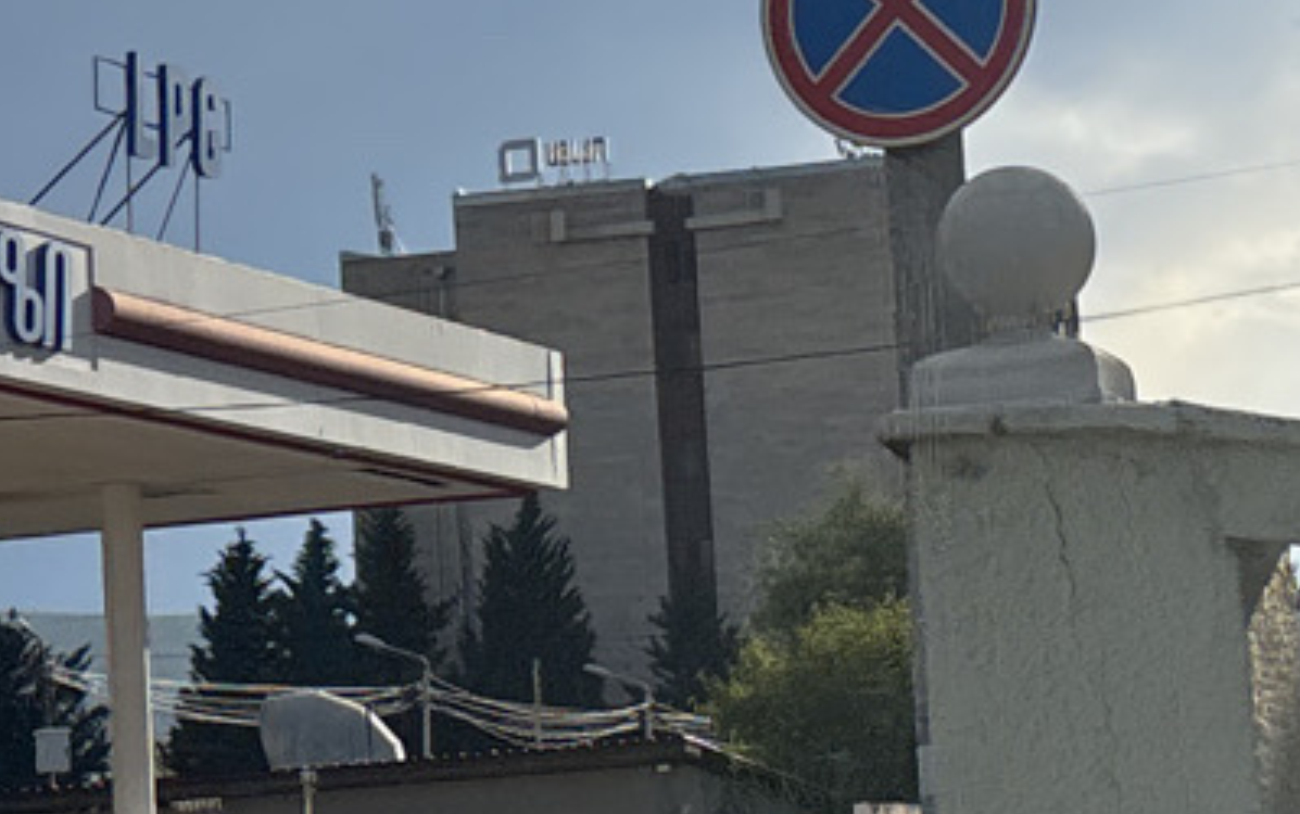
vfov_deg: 9.5
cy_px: 381
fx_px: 4893
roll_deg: -1.1
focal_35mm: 138
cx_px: 1108
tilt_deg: +4.6
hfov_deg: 15.0
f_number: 1.6
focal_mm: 5.96
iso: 50
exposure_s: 1/7194
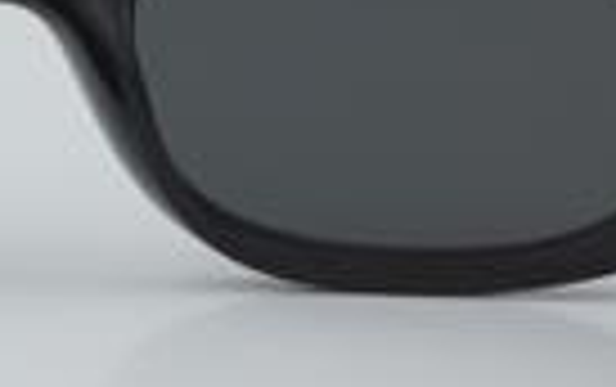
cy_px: 68
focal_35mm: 245
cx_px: -9
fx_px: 4126
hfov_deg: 8.5
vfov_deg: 5.4
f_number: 29
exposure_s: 1/4
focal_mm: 55
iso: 100
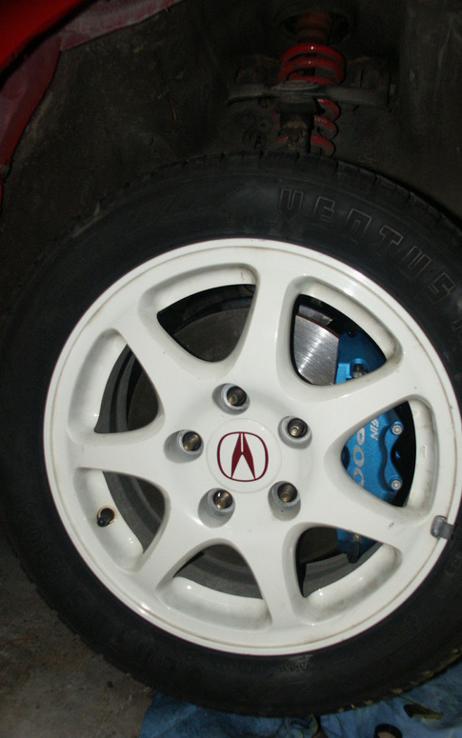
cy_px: 378
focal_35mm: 35
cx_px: 236
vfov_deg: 55.3
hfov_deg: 36.3
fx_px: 704
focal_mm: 8.46
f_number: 2.8
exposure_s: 1/45
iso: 200
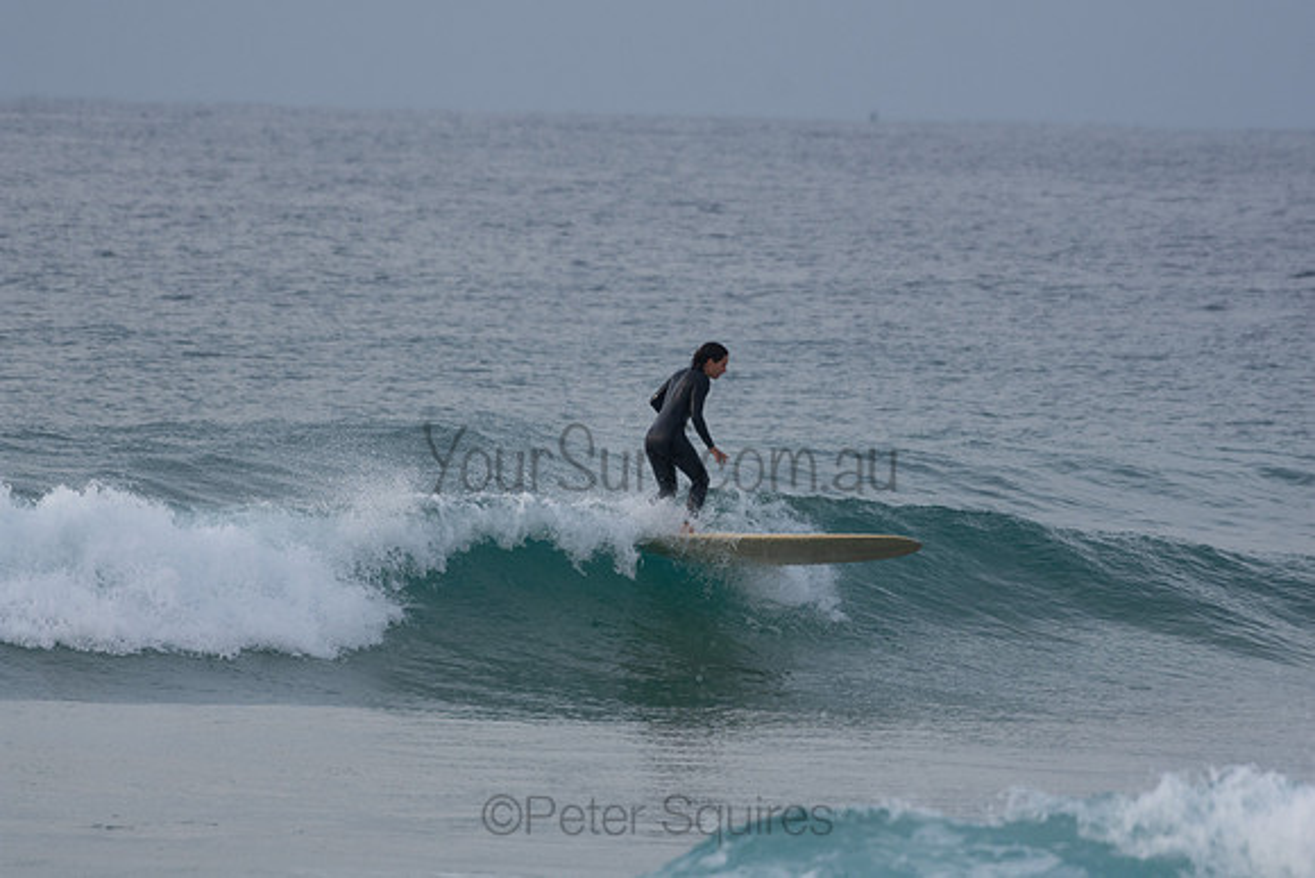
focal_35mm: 480
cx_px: 658
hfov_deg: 4.3
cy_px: 439
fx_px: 17537
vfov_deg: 2.9
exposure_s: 1/2000
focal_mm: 320
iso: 500
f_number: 5.6
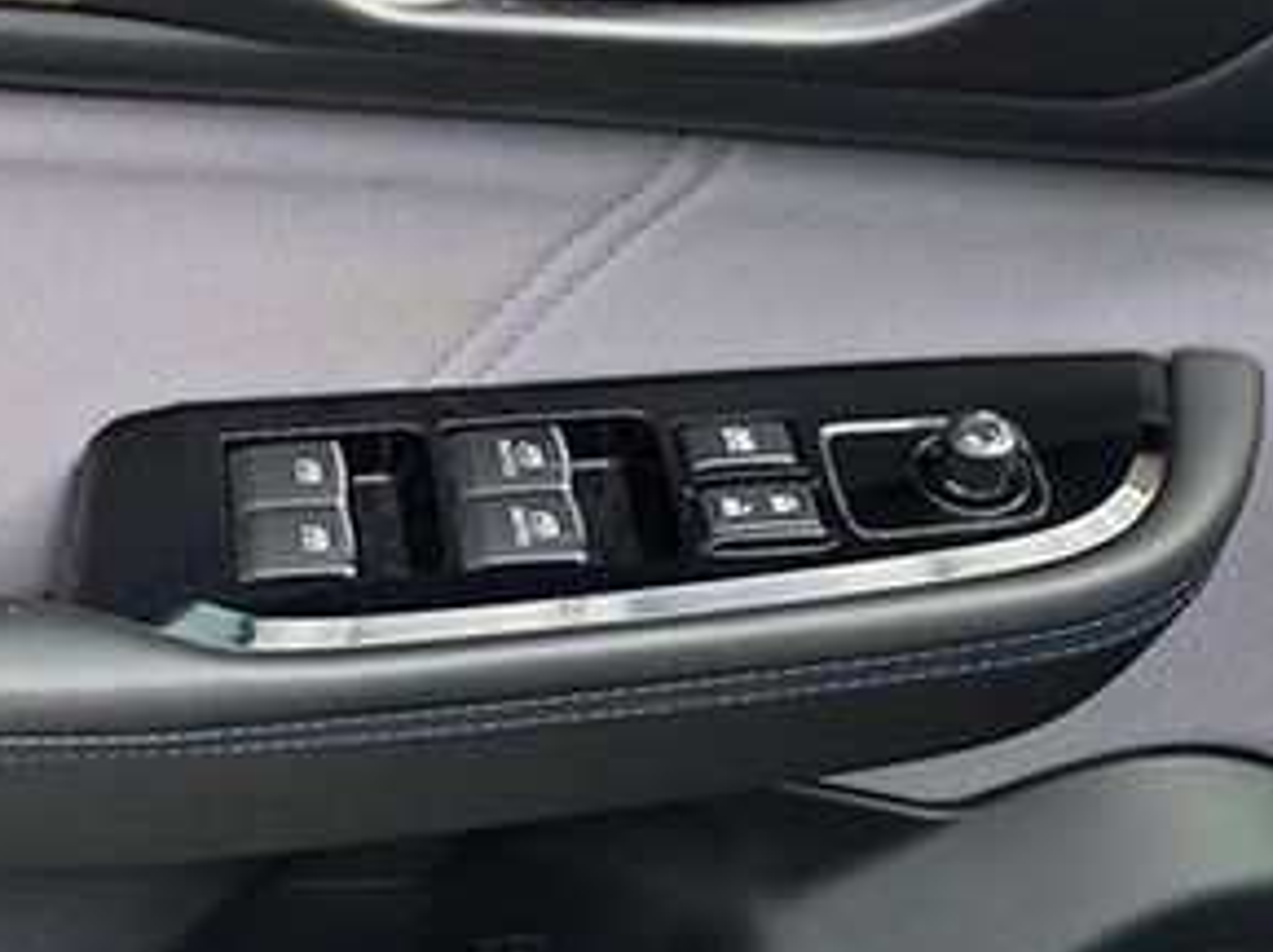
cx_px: -26
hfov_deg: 33.9
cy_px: 300
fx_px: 1873
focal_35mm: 51
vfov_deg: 28.3
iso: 25
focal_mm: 6.3
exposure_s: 1/180
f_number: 1.7
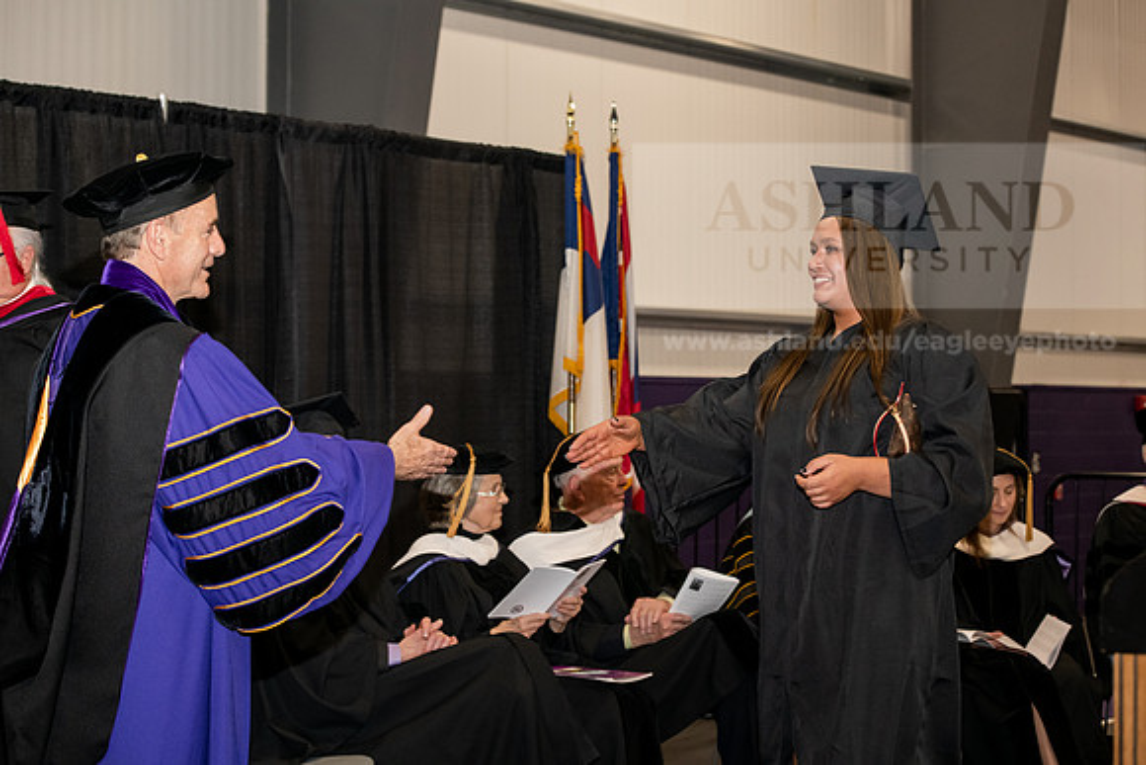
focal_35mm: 70
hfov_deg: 28.8
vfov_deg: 19.5
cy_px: 382
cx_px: 573
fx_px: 2229
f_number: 5.6
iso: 2000
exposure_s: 1/200
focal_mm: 70
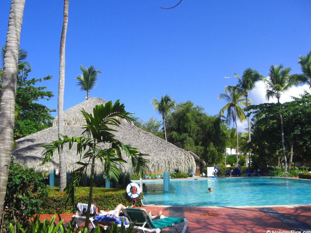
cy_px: 118
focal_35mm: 39
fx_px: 350
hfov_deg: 47.9
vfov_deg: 36.8
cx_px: 152
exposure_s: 1/200
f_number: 8
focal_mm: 6.2
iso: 100
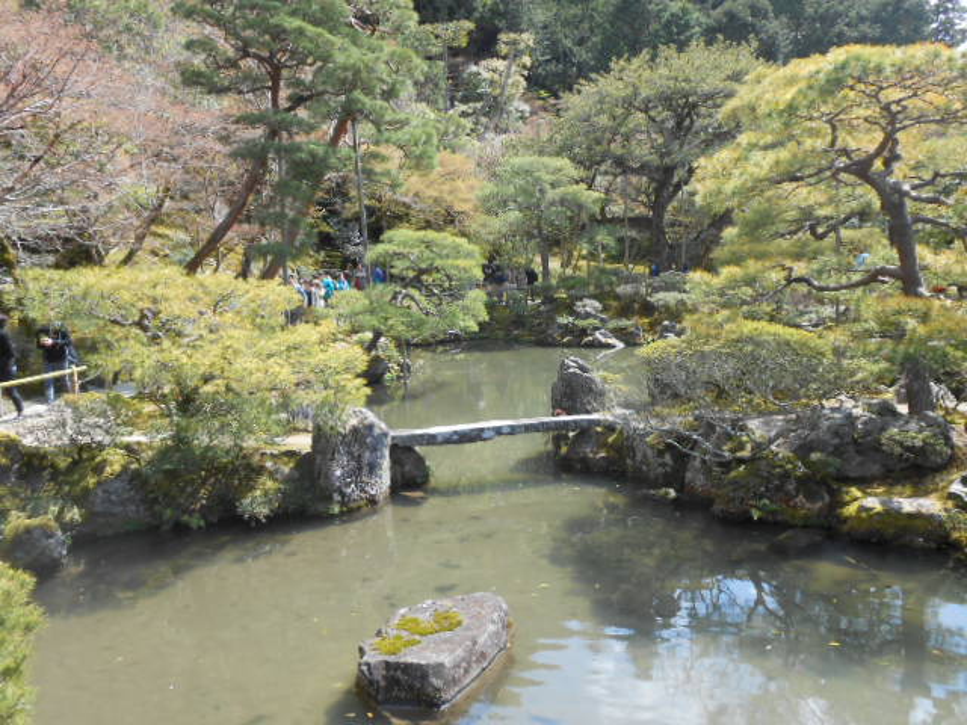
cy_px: 362
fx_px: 838
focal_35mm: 30
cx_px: 484
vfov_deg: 46.8
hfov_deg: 60.0
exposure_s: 1/200
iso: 80
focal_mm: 5.3
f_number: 3.8
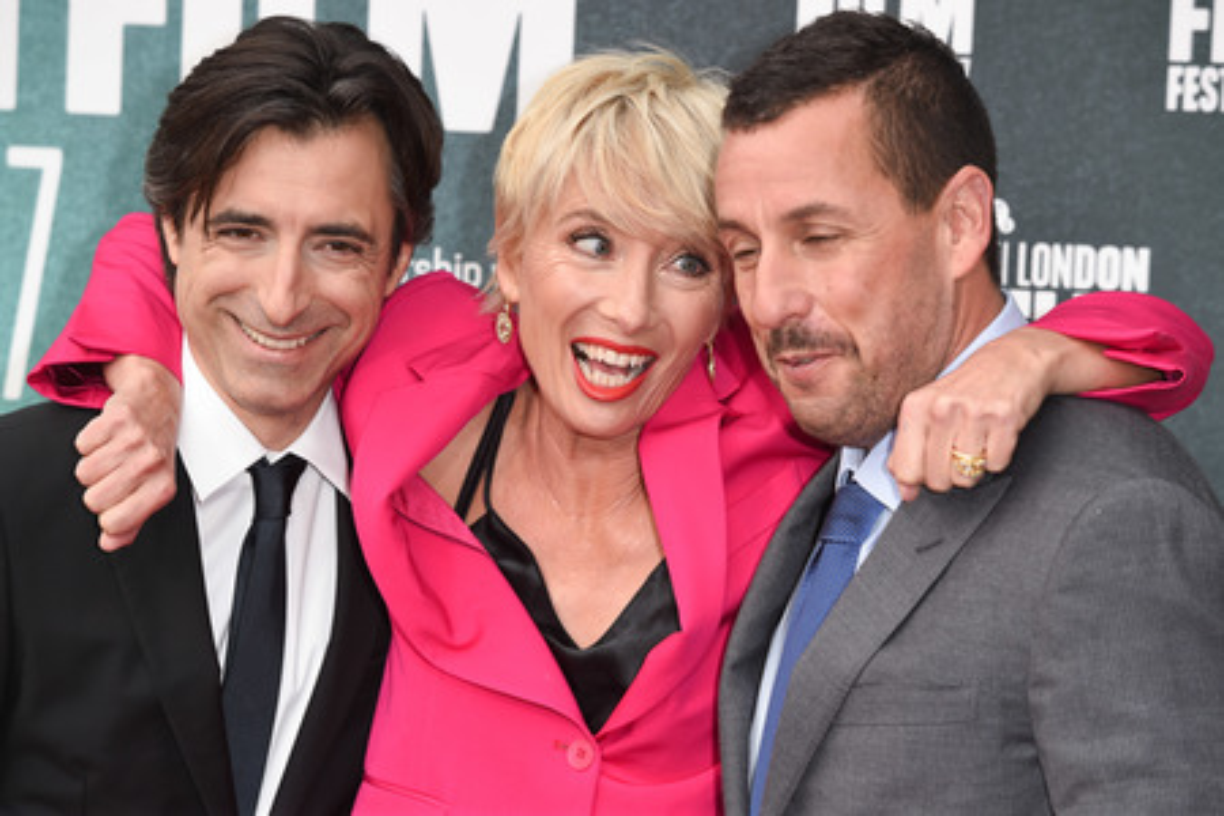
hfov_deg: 15.8
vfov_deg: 10.5
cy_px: 408
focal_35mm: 130
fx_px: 4420
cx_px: 612
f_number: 6.3
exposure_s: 1/250
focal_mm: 130
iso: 400
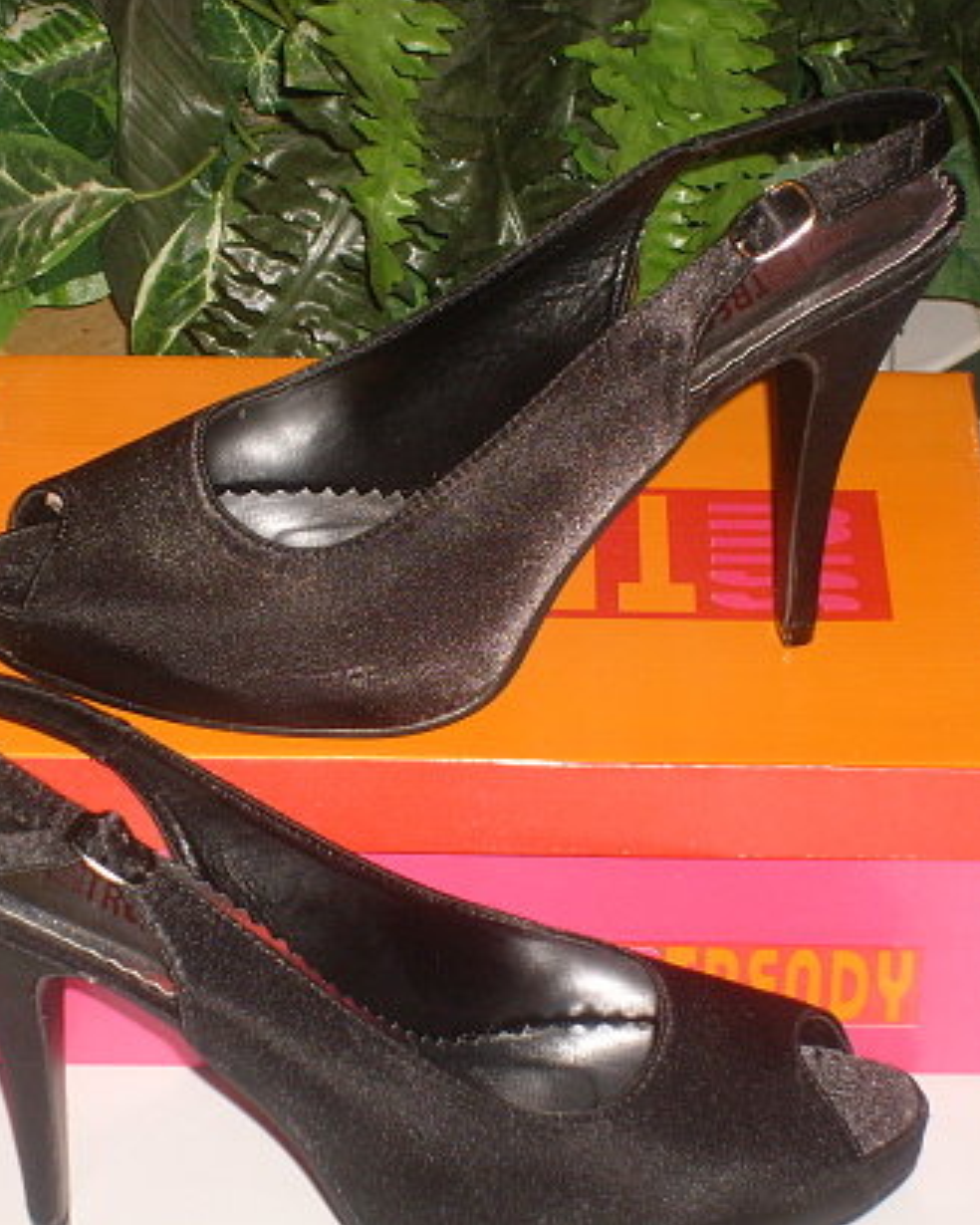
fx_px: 3843
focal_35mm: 106
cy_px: 611
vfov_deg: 18.1
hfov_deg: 14.5
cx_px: 409
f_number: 4.2
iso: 100
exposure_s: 1/90
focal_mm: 13.7
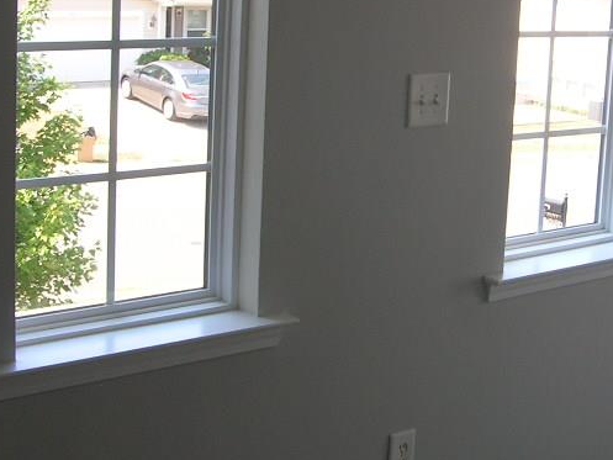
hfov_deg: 27.6
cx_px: 398
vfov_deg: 20.9
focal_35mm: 70
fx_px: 1240
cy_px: 149
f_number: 4.9
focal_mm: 5.7
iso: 50
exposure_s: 1/45
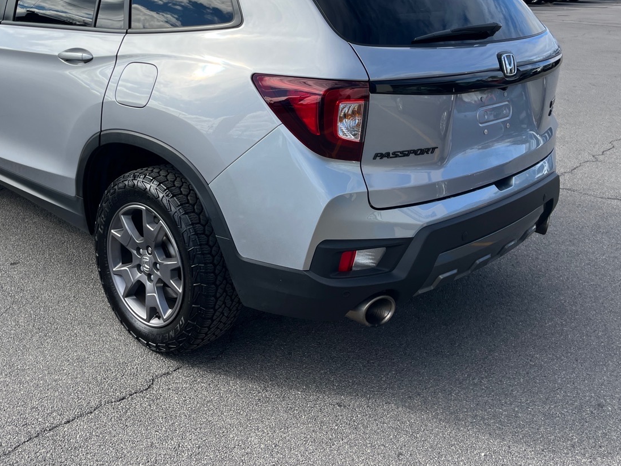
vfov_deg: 37.0
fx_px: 682
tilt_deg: -14.1
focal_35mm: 38
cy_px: 131
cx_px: 221
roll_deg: -2.0
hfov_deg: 48.4
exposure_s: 1/2463
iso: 50
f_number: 1.6
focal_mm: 5.1
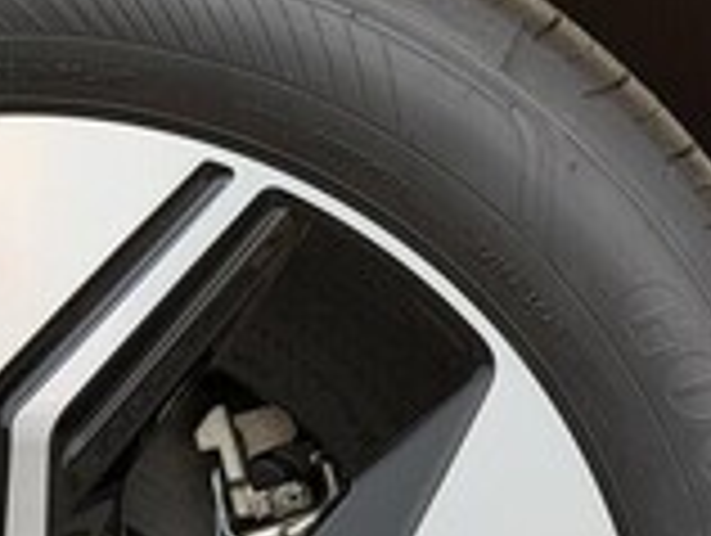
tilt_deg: -12.6
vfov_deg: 8.8
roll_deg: +0.2
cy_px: 678
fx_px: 3435
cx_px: 14
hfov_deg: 11.7
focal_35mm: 167
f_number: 1.78
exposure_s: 1/279
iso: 64
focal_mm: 6.76
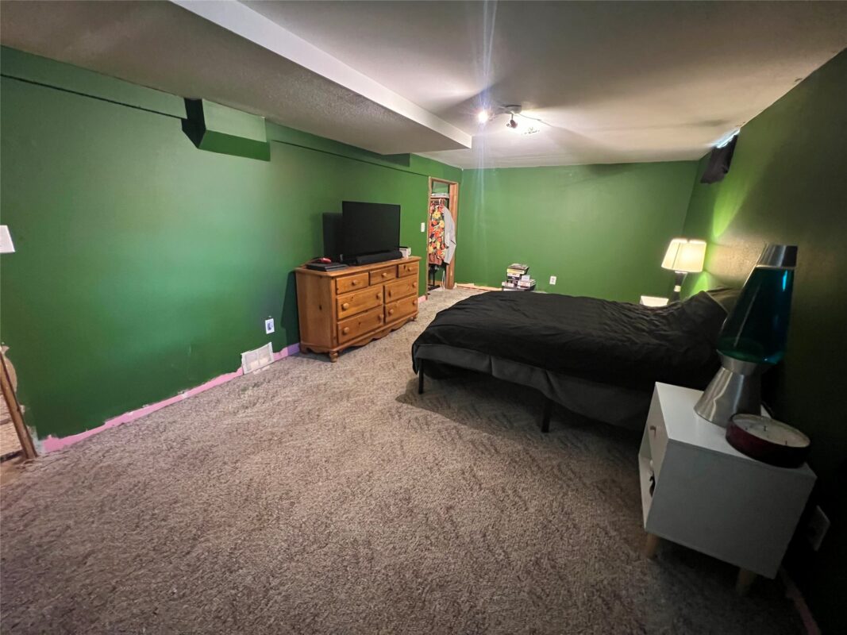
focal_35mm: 13
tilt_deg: -17.3
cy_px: 318
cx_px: 424
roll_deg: -2.2
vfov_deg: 89.9
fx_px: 318
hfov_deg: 106.2
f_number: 1.8
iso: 1000
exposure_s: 1/30
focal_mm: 1.57
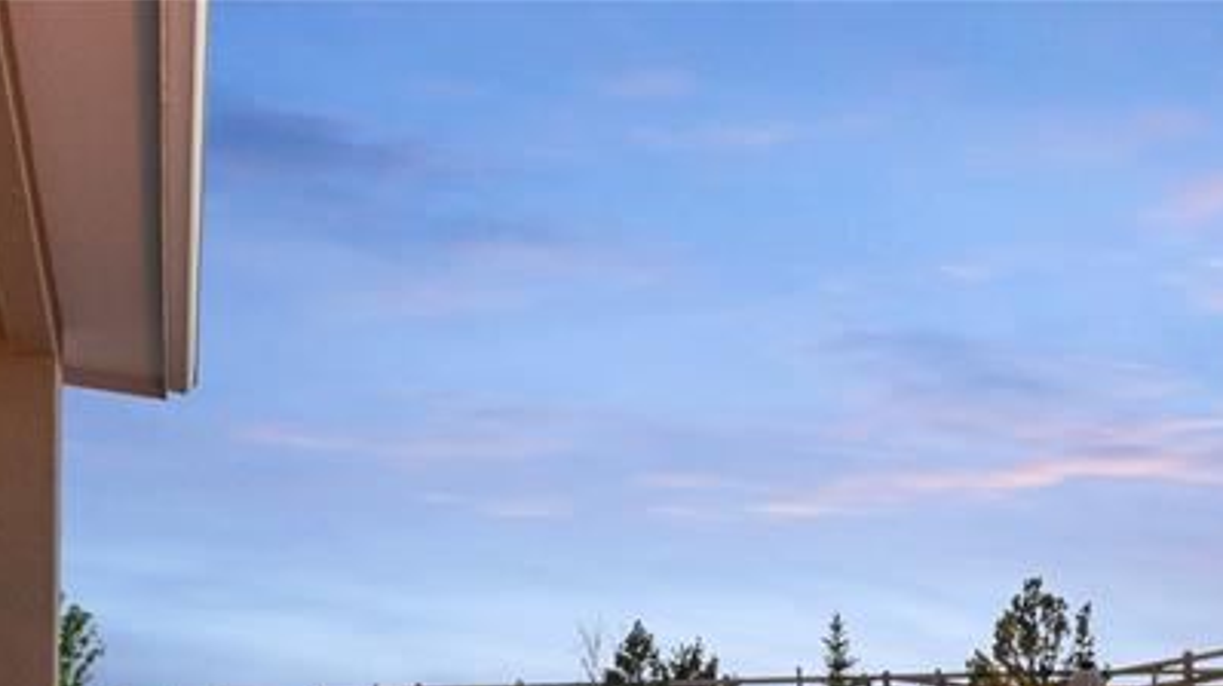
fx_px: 1437
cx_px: 867
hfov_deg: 45.0
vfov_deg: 22.0
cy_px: 1041
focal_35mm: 44
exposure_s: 2
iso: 250
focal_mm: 11
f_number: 8
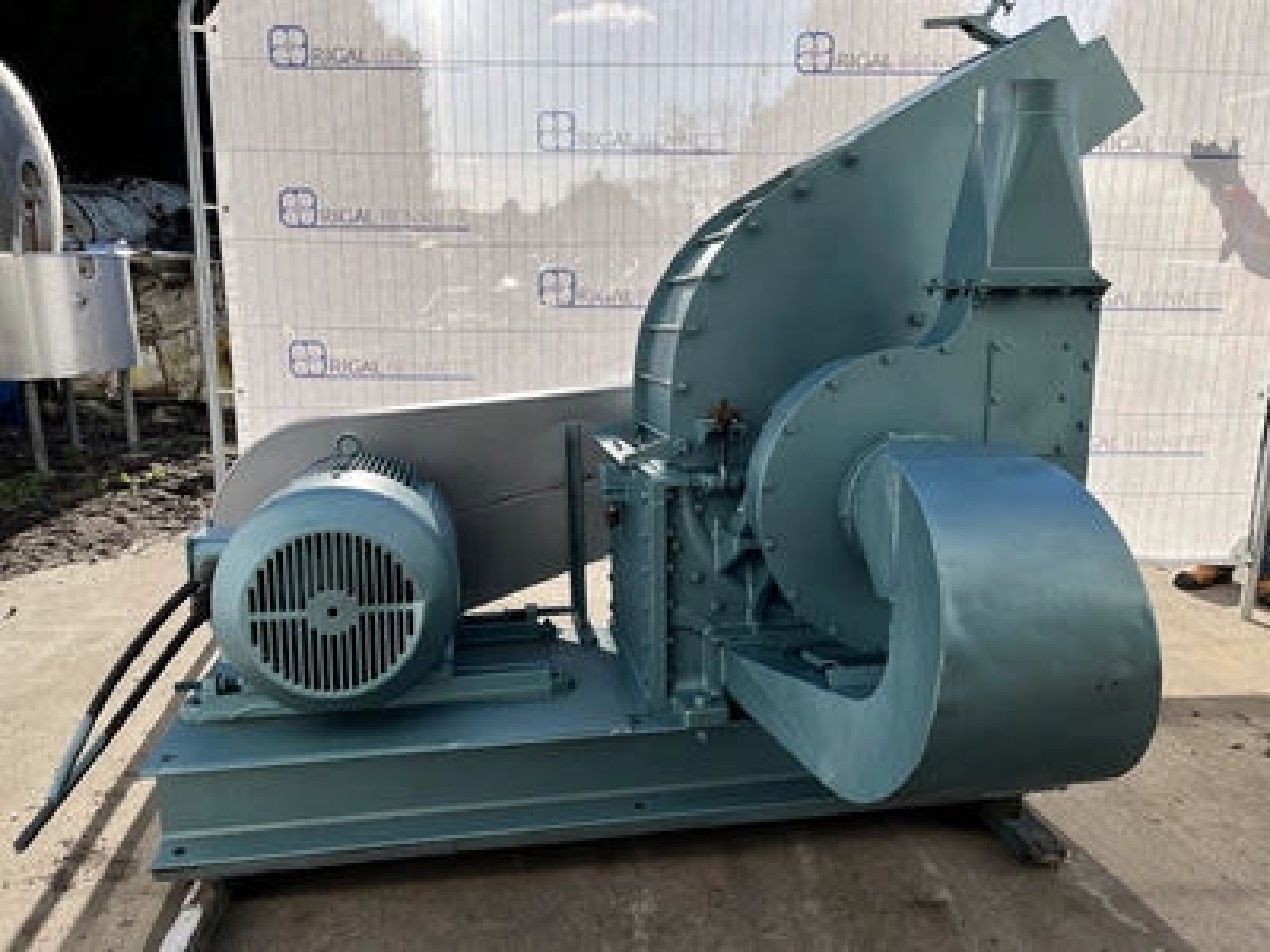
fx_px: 954
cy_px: 476
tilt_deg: -14.7
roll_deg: -0.8
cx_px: 635
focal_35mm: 26
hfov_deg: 67.3
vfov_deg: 53.1
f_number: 1.6
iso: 50
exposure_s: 1/1957
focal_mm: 5.1
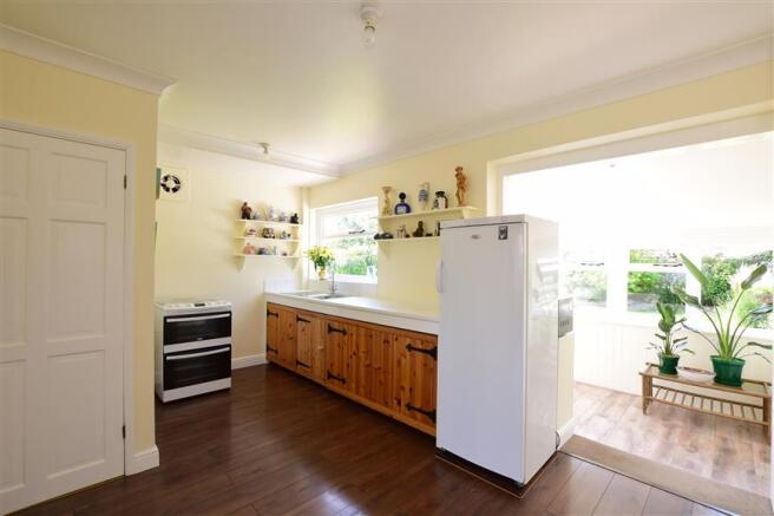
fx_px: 322
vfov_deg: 77.3
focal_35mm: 15
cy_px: 258
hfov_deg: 100.4
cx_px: 387
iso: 320
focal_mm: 10
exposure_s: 1/10
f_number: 16
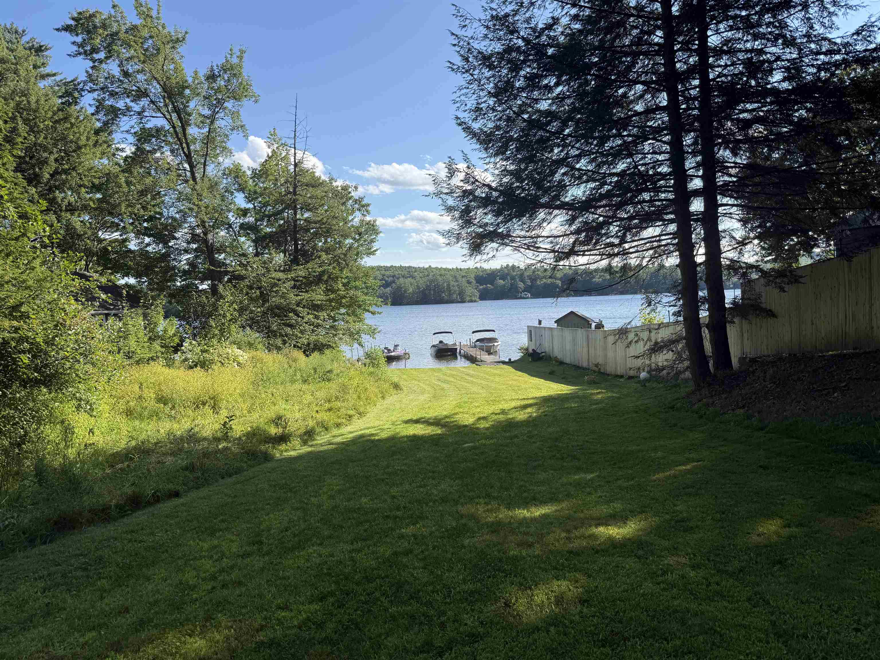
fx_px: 610
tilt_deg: -2.6
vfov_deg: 56.8
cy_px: 330
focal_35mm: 24
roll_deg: +1.9
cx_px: 440
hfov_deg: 71.6
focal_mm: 6.76
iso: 80
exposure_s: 1/2611
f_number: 1.78
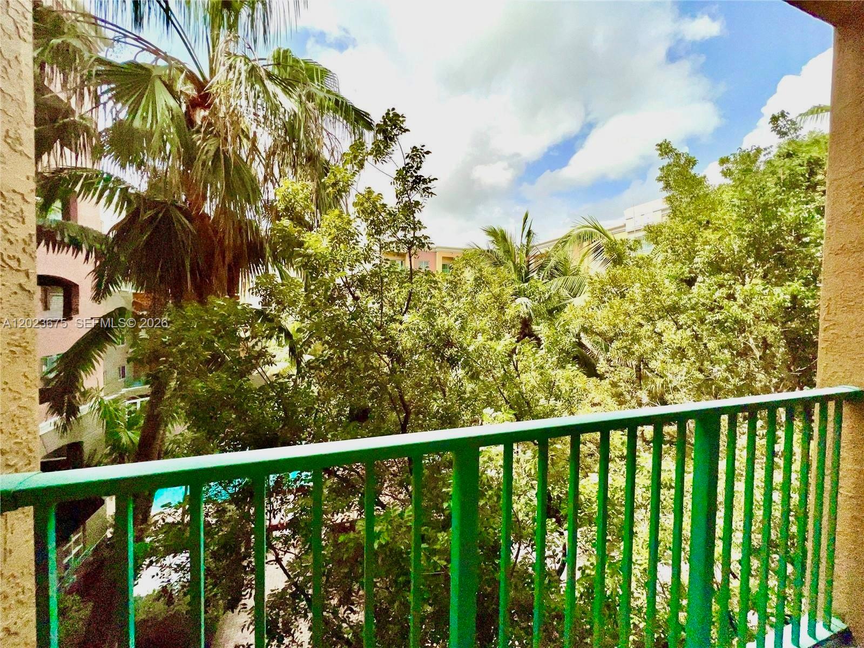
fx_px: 324
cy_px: 324
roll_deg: -1.2
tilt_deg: -2.5
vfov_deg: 89.9
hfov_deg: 106.2
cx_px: 432
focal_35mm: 13
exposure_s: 1/5525
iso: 25
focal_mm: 1.57
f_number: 1.8
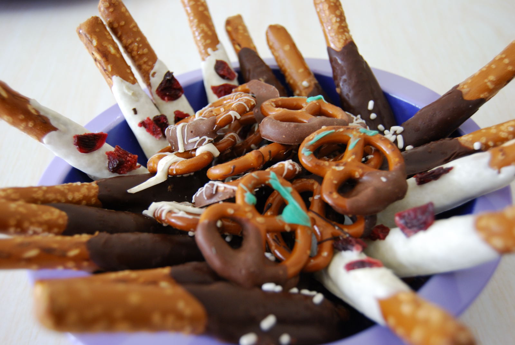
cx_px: 258
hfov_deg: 46.3
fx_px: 602
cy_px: 172
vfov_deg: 32.0
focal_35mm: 42
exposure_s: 1/6
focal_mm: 28
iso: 400
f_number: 4.2
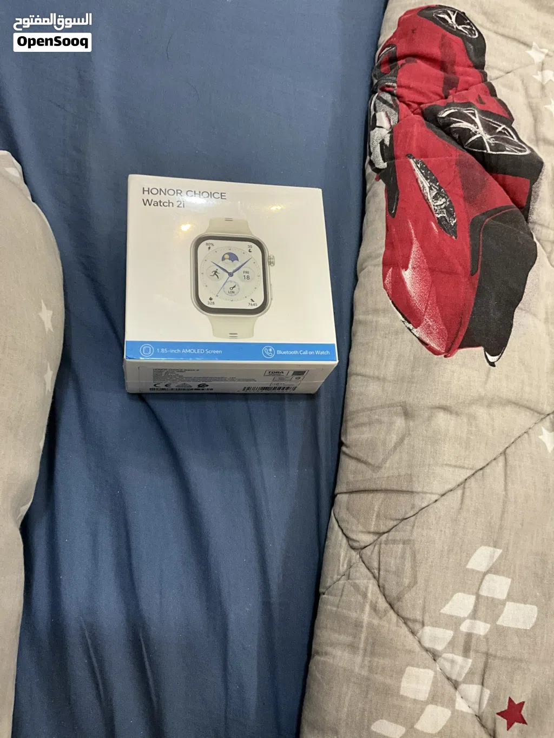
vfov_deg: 61.7
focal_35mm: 29
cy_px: 369
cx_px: 277
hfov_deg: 48.2
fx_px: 619
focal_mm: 3
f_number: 1.8
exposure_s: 1/50
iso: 80
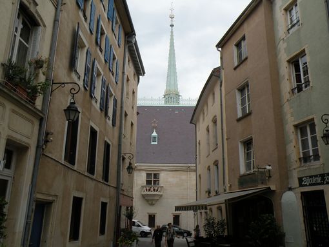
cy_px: 124
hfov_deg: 55.3
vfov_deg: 43.0
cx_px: 164
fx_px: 314
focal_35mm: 33
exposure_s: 1/142
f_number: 5
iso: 64
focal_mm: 5.8
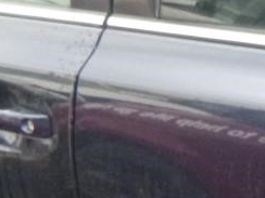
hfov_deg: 13.5
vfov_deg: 11.3
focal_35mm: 131
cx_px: 483
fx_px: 1003
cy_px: 146
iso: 400
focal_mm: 4.5
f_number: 3.9
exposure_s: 1/60
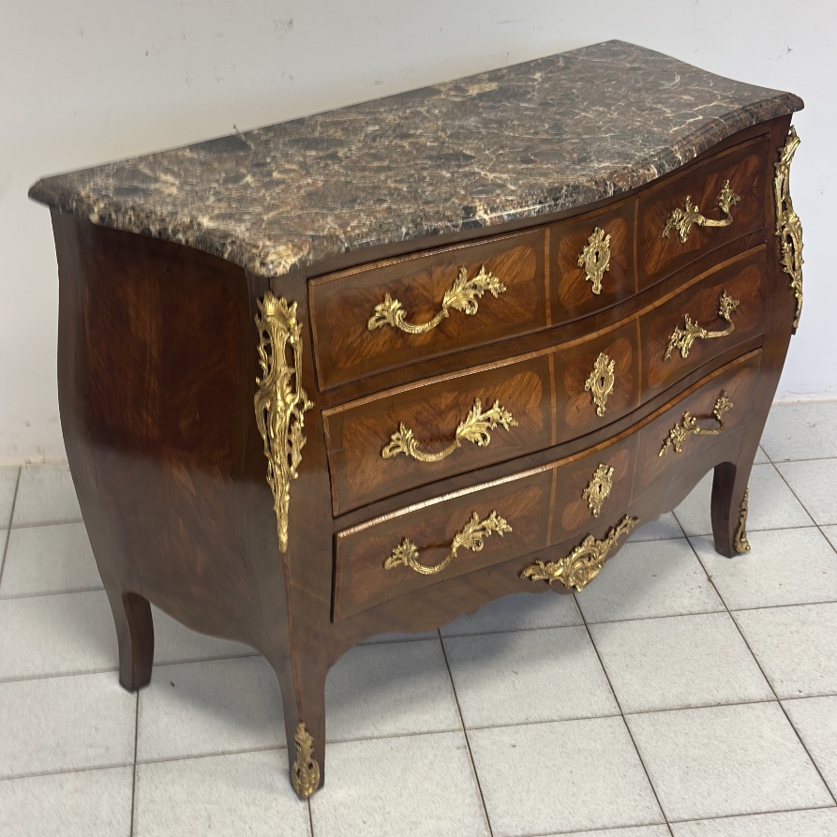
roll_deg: +0.6
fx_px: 1559
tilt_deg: -26.0
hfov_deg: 30.0
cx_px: 421
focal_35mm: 57
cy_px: 440
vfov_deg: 30.0
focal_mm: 6.86
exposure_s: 1/50
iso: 100
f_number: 1.78
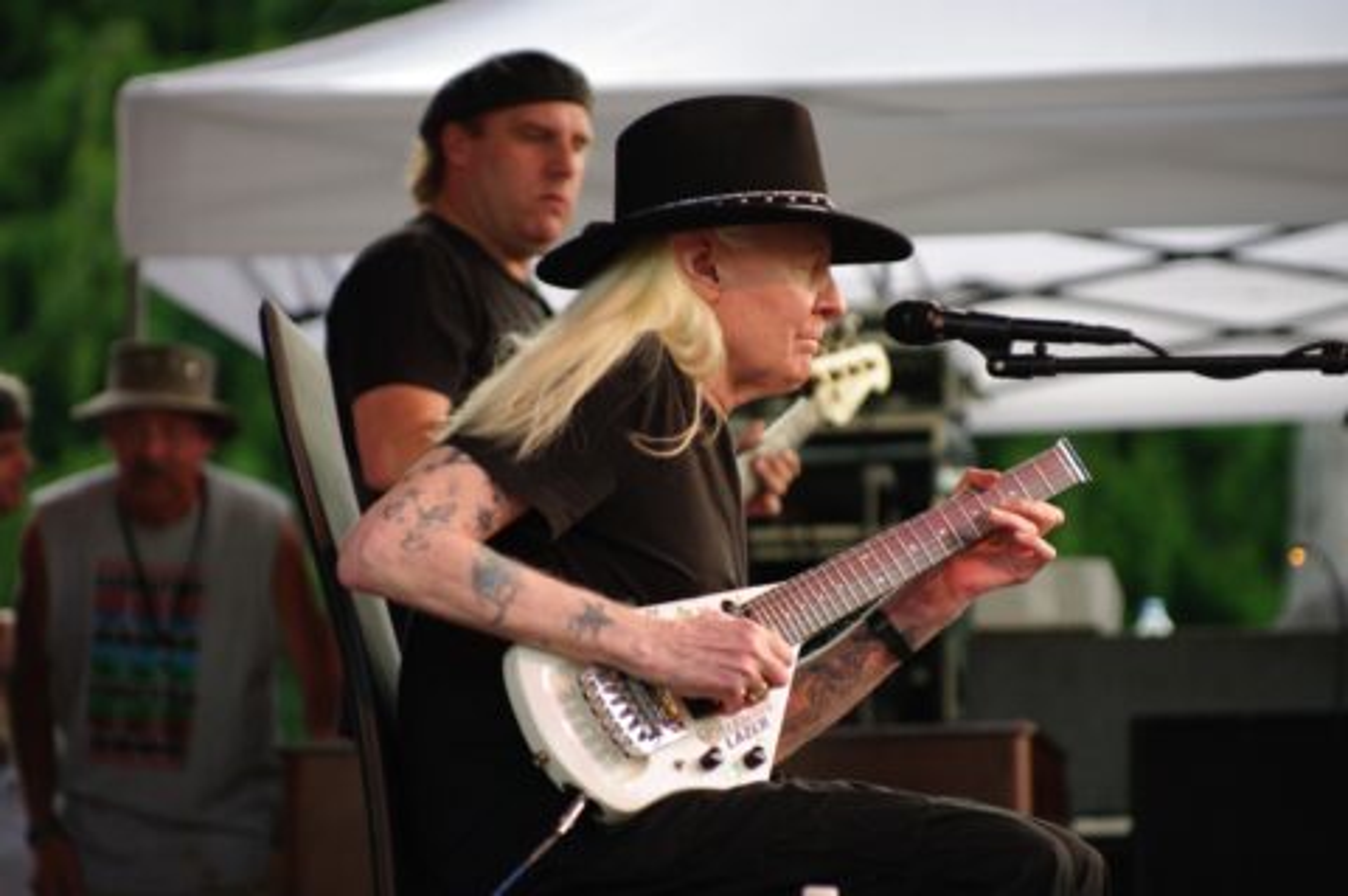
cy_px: 448
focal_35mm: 172
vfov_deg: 7.9
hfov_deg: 11.9
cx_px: 674
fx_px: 6452
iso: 200
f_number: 2.8
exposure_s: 1/125
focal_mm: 115
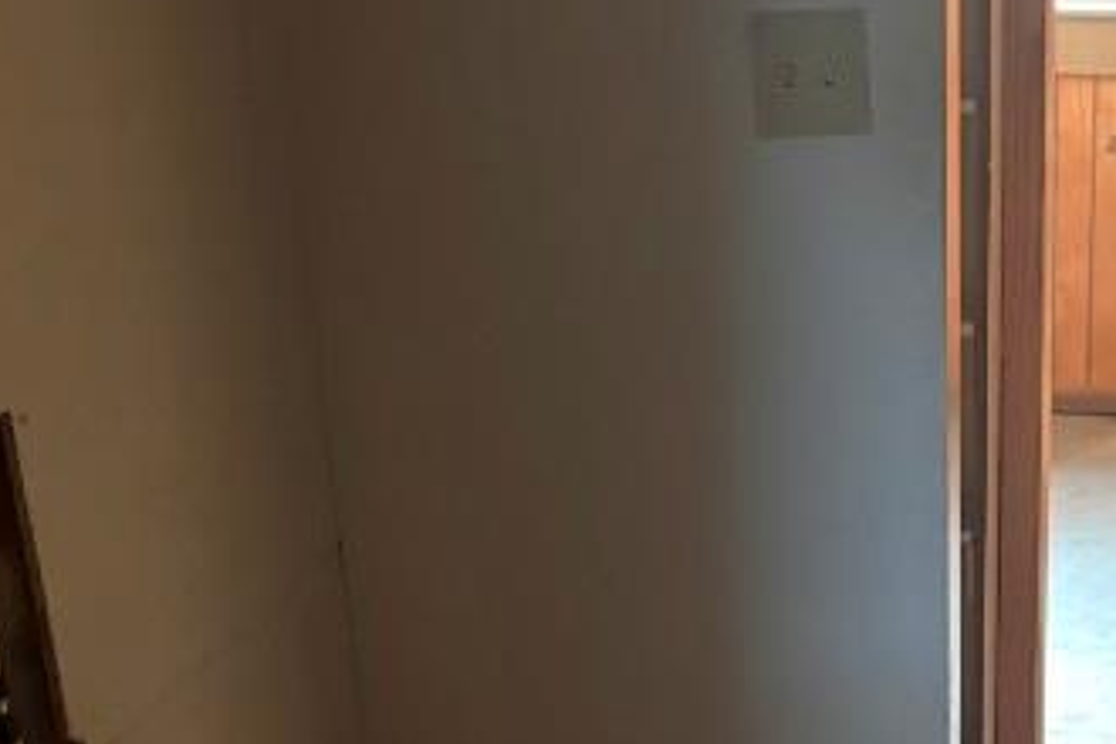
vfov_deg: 15.0
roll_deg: -0.1
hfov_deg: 23.7
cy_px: 1136
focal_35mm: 84
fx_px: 2604
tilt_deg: -28.2
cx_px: 933
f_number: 1.6
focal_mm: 5.96
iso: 640
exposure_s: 1/30
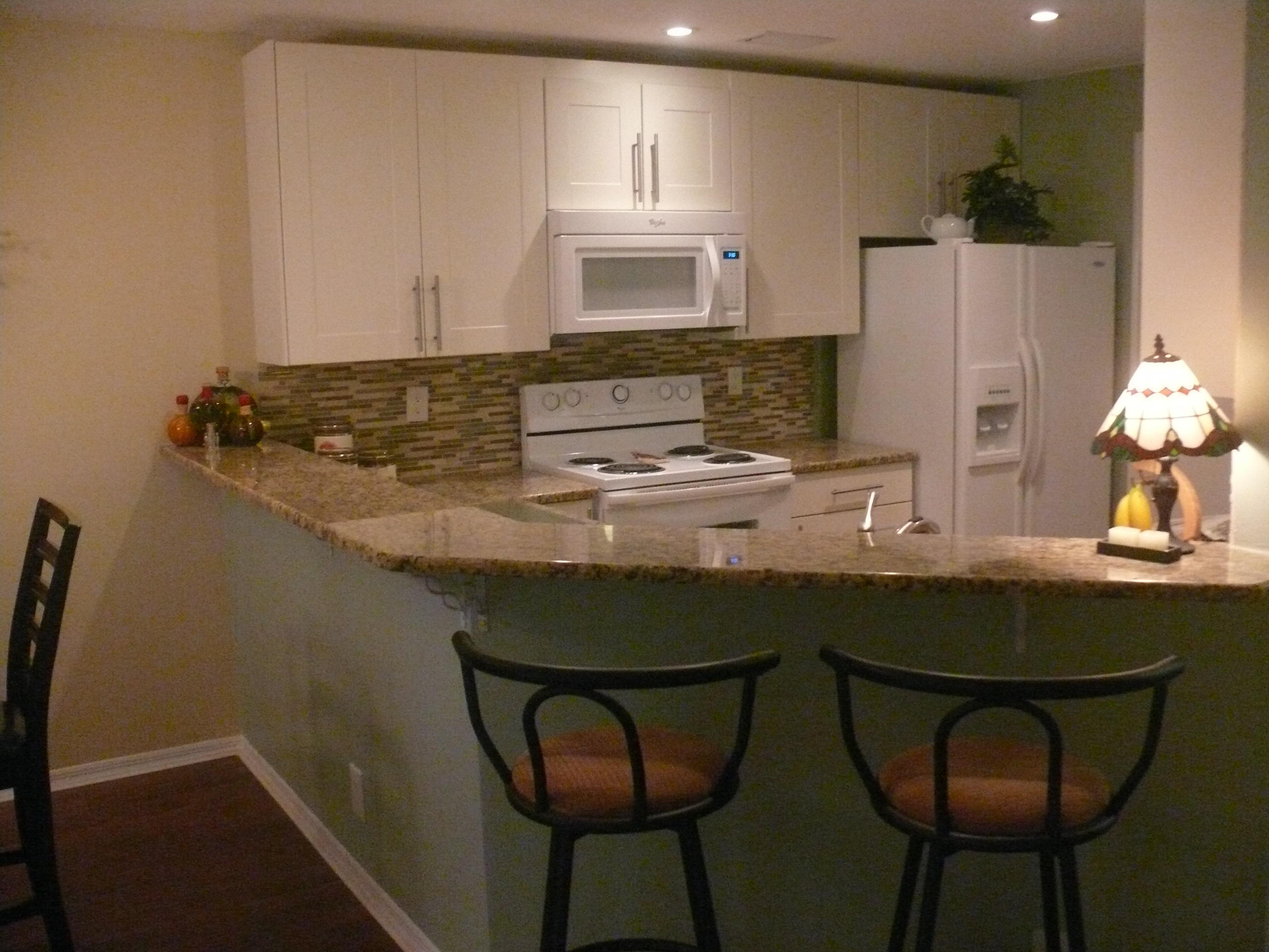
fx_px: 1283
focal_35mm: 35
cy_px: 476
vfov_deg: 40.7
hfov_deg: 52.6
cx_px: 634
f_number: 2.8
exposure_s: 1/25
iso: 800
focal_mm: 7.4
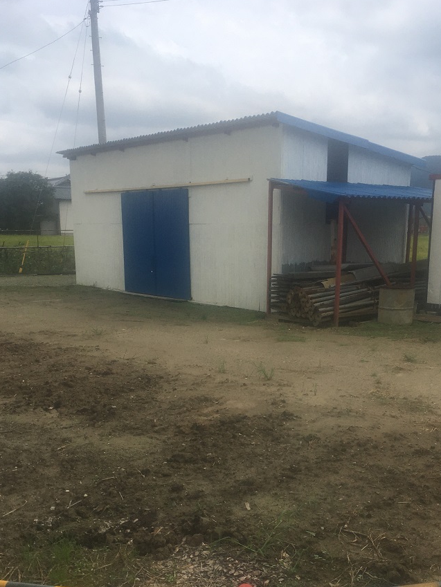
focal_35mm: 41
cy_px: 405
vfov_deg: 44.9
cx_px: 252
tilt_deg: -15.9
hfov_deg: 35.1
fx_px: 696
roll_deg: -0.1
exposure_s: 1/2137
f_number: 2.2
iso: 25
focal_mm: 4.15
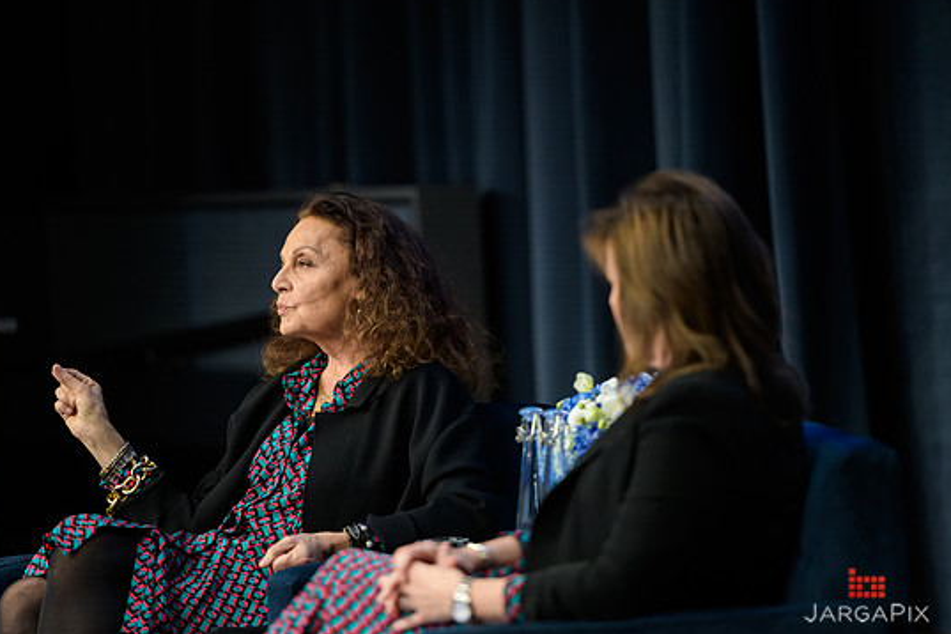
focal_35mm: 216
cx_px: 460
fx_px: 5706
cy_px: 318
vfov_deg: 6.4
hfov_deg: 9.5
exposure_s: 1/125
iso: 1600
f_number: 3.2
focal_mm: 200
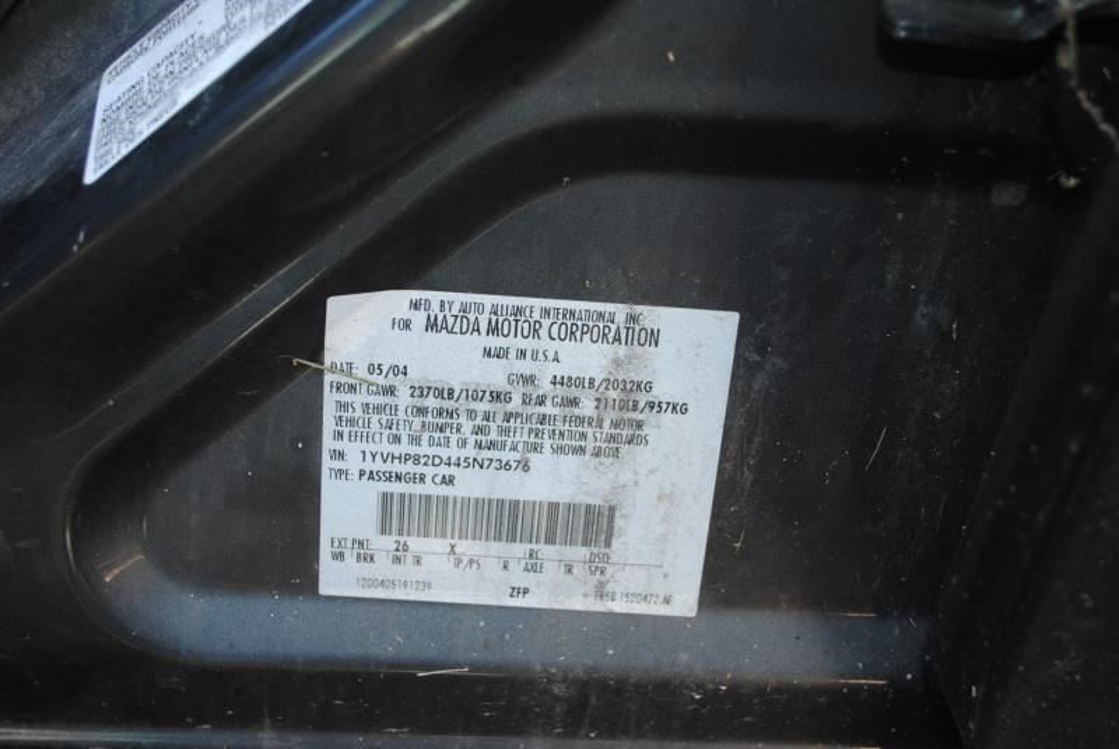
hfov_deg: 43.6
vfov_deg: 29.9
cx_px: 560
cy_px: 374
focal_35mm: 45
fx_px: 1400
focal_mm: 30
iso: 200
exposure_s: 1/60
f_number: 4.5
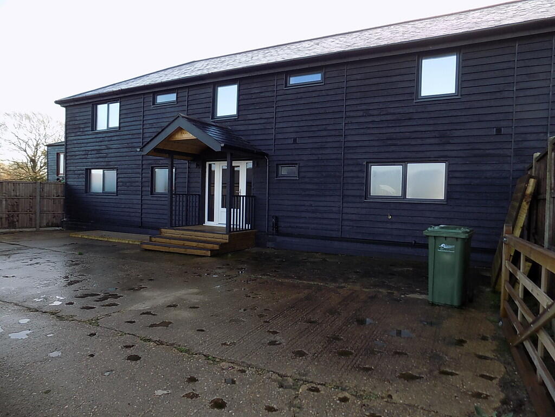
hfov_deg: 73.9
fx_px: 369
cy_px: 208
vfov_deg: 58.9
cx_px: 278
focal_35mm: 23
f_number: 3.1
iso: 80
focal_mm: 4
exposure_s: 1/160
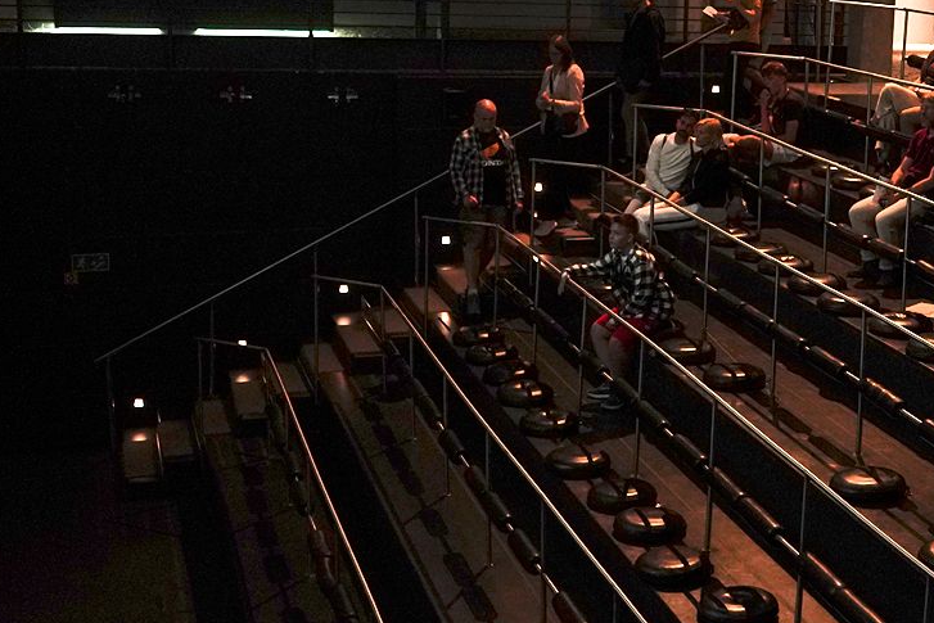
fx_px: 1713
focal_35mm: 66
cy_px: 236
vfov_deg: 20.6
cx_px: 834
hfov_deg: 29.3
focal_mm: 24
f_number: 2.8
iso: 3200
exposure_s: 1/80
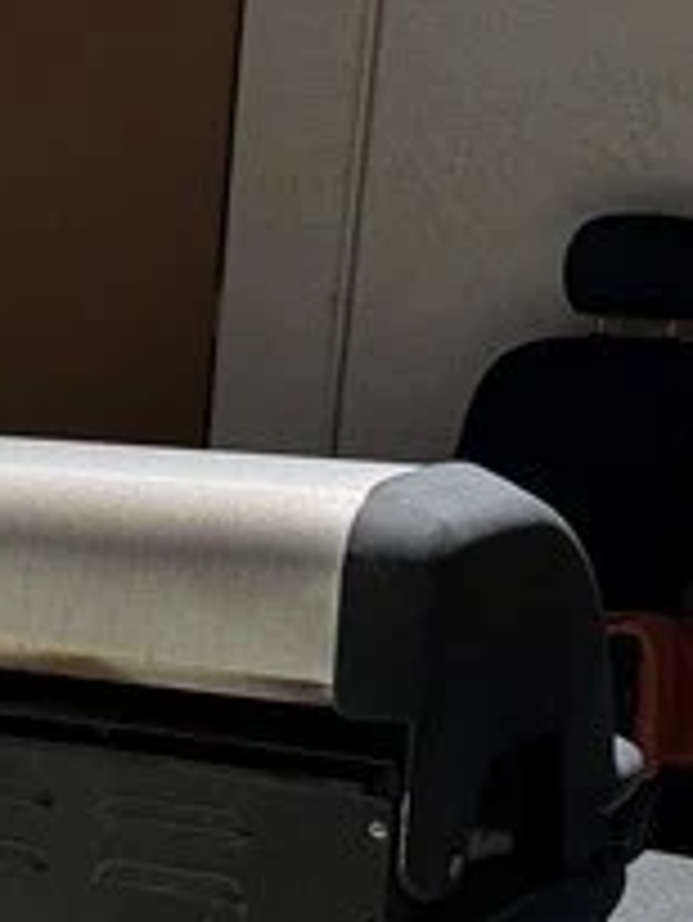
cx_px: -850
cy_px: 751
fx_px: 3200
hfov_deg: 10.9
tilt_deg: -13.2
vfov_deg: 16.3
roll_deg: -1.2
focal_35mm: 120
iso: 80
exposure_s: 1/7937
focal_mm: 6.76
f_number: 1.78
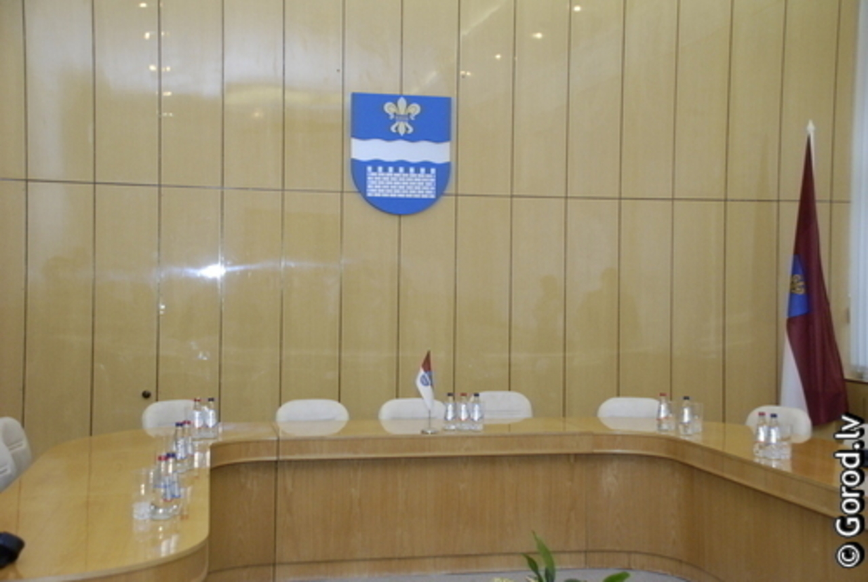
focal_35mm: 46
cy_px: 291
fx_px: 1123
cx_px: 434
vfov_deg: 29.0
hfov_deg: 42.3
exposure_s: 1/180
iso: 1250
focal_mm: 31
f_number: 4.2
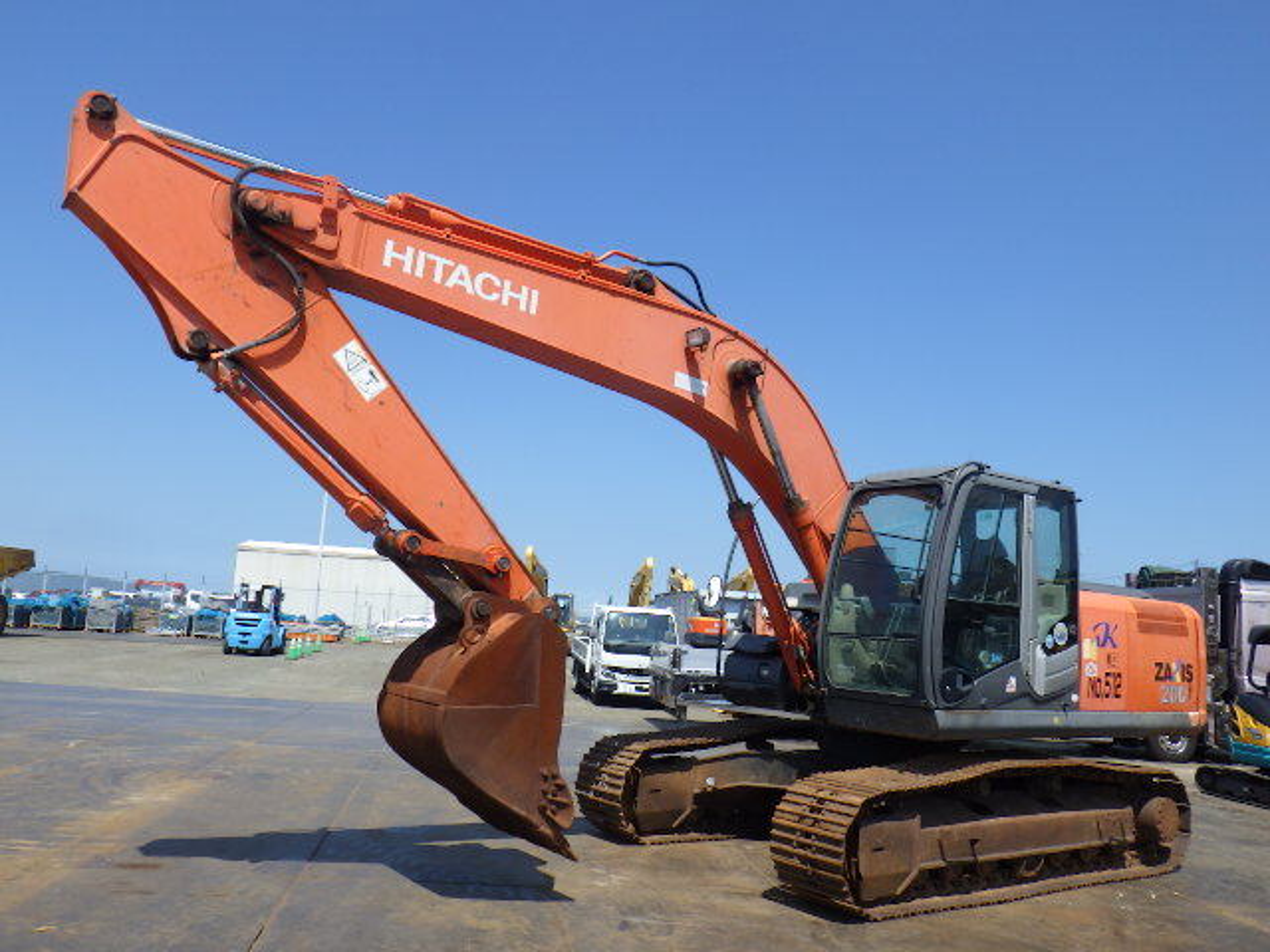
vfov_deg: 49.7
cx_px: 635
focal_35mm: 28
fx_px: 1027
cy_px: 476
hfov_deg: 63.4
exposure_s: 1/1000
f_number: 4.2
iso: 125
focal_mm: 5
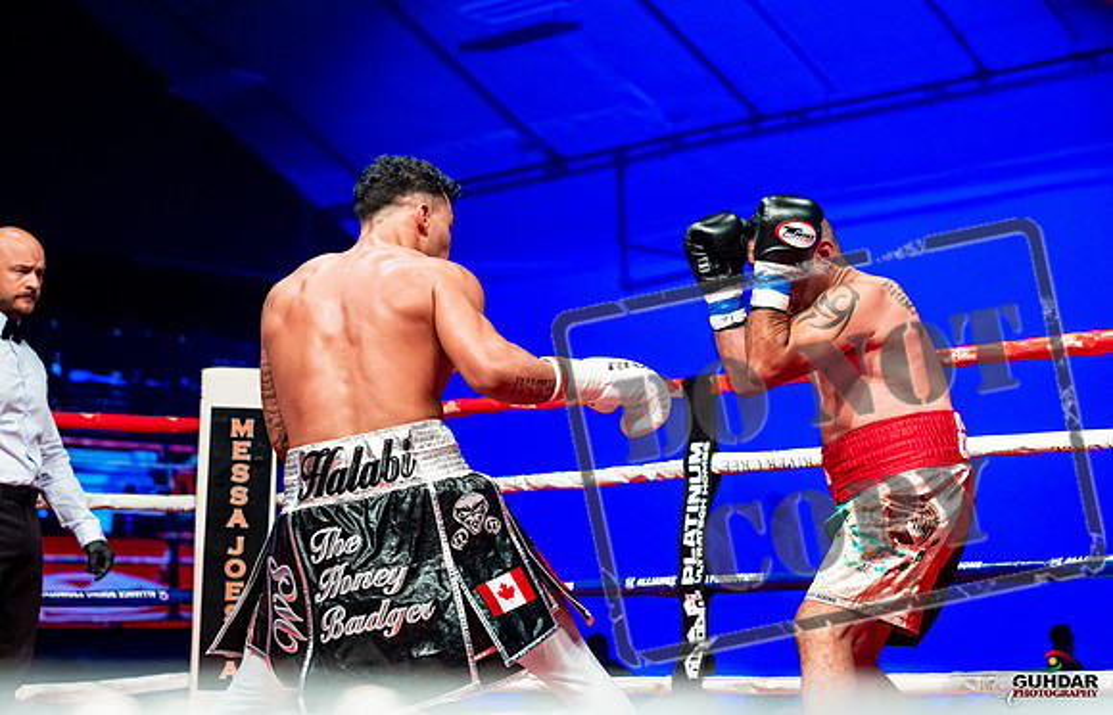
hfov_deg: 26.7
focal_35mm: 76
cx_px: 792
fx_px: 2325
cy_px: 415
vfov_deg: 17.5
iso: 4000
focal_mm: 52
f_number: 2.8
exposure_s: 1/1000
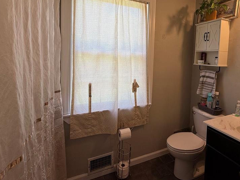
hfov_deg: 81.0
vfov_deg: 64.9
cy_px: 66
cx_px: 140
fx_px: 139
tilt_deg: -3.4
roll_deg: -1.6
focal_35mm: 20
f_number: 2.2
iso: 64
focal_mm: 2.22
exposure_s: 1/120
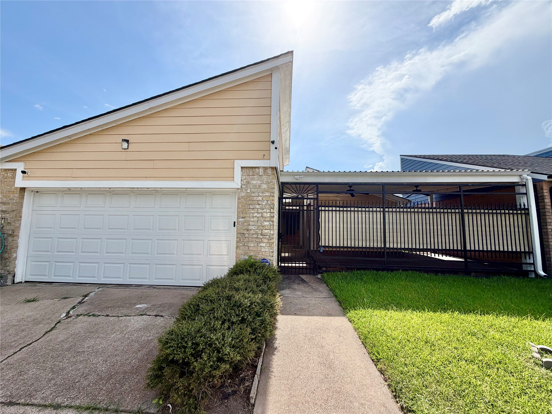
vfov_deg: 85.7
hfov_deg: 102.1
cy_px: 207
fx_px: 223
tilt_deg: +5.5
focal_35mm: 14
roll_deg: +0.3
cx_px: 276
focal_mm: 2.22
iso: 20
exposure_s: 1/1125
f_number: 2.2
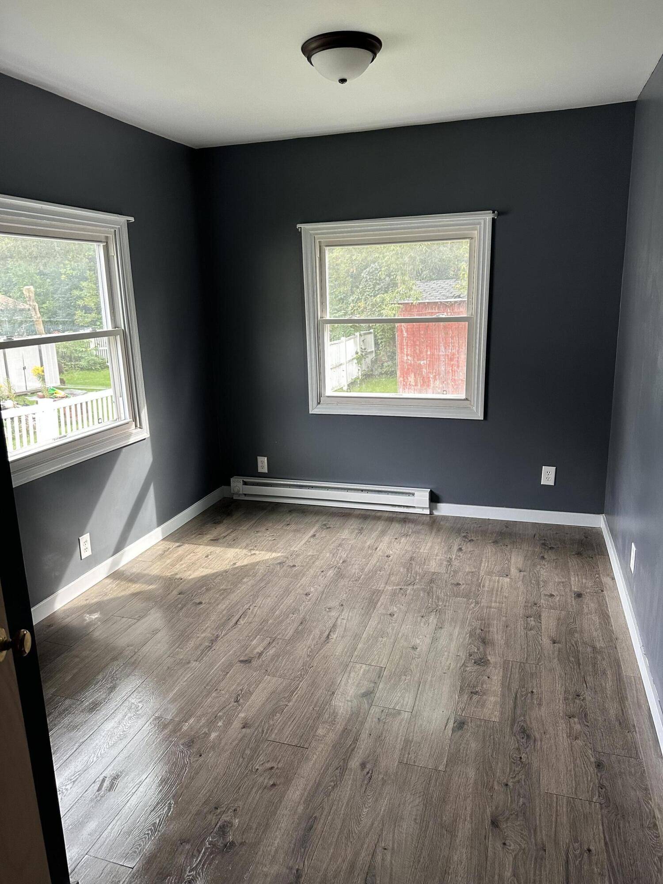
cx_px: 332
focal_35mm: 24
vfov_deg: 71.6
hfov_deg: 56.8
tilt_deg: -13.7
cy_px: 442
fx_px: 613
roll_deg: +1.8
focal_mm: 6.86
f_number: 1.78
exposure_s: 1/107
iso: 250
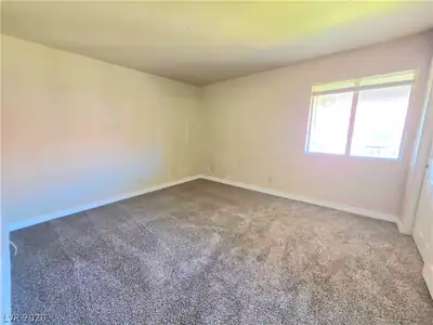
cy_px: 162
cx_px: 216
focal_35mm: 13
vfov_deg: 89.9
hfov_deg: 106.2
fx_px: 163
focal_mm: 2.2
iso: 320
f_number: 1.9
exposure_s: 1/60.2
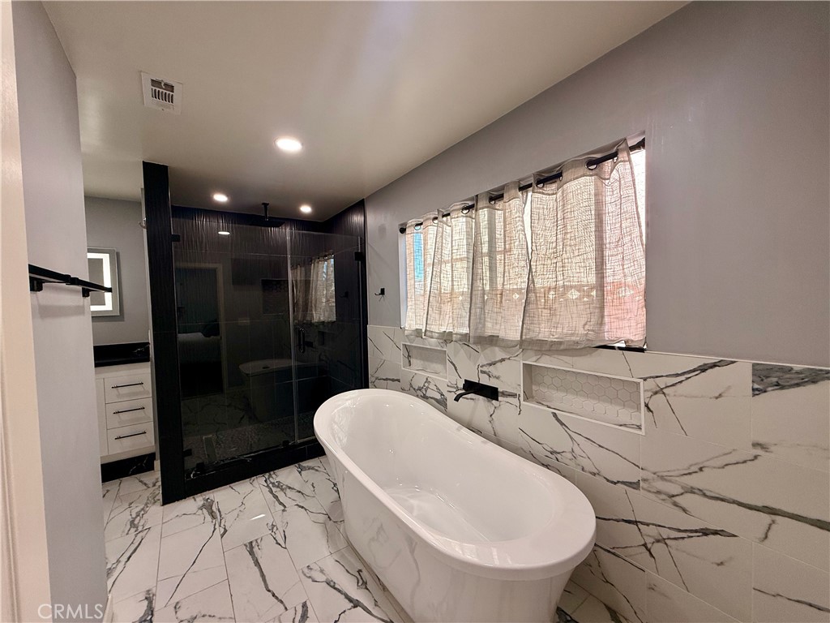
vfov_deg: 85.7
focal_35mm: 14
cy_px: 312
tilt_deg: -1.9
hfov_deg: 102.1
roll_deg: +2.1
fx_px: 336
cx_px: 415
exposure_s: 1/120
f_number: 2.2
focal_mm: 2.22
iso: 80
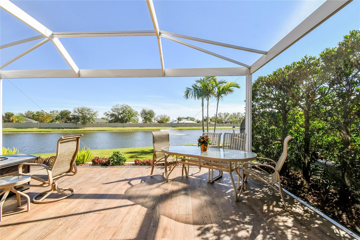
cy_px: 120
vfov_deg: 77.3
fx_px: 150
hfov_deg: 100.4
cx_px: 180
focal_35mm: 15
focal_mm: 10
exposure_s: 1/250
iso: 100
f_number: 7.1
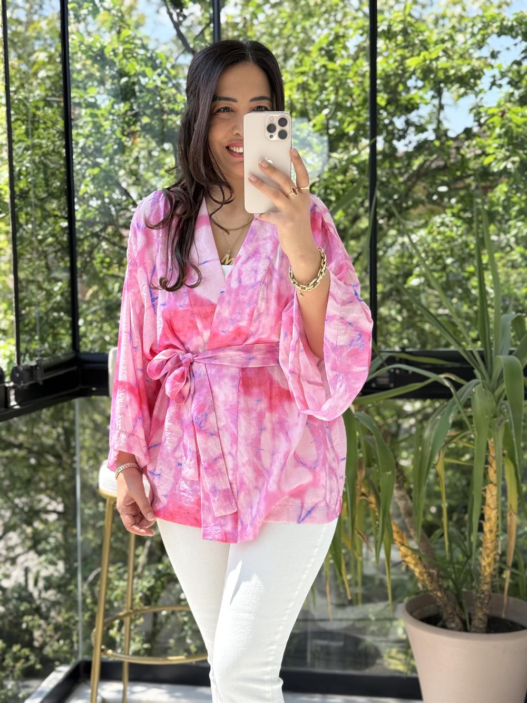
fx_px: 974
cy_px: 352
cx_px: 264
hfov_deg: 30.3
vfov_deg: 39.7
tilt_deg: -21.0
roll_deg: +1.5
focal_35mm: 48
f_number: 1.78
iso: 80
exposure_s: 1/657
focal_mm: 6.76
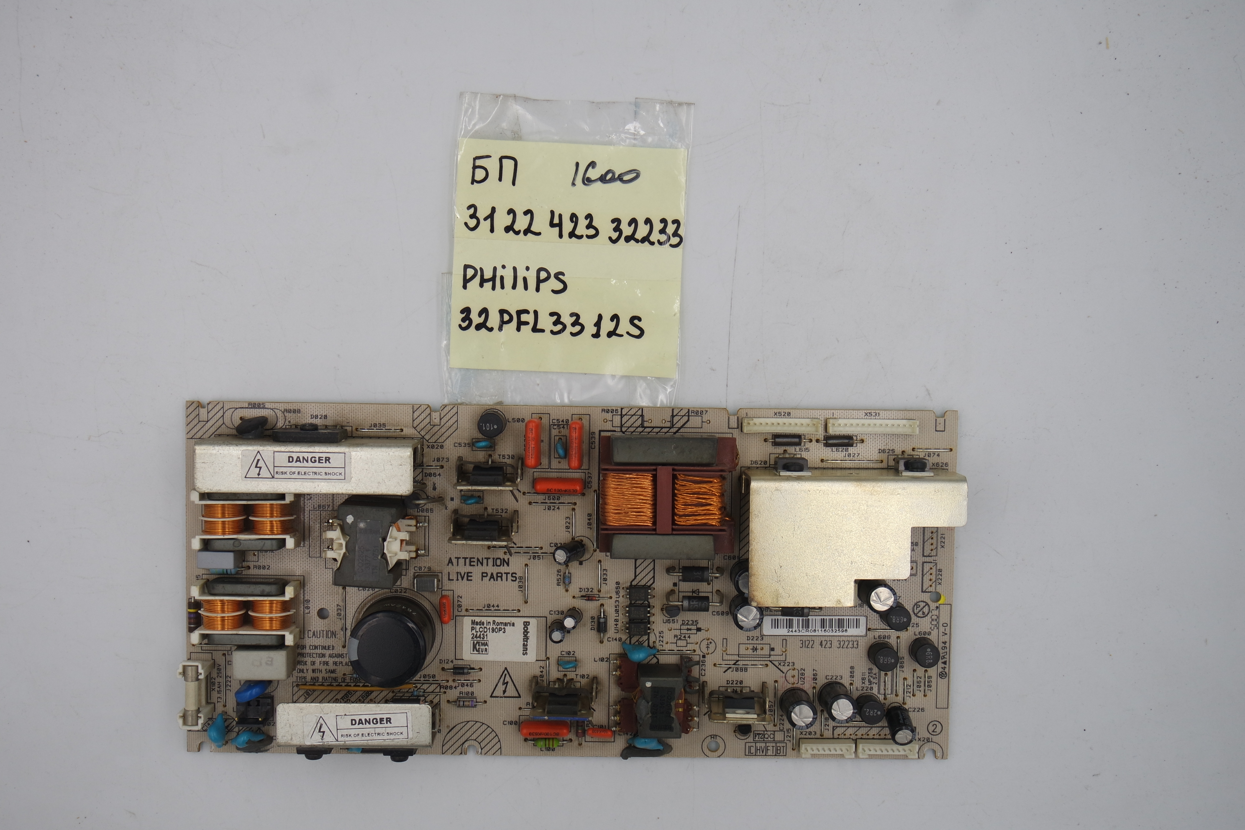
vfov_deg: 31.2
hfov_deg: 45.4
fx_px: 1487
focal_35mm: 43
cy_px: 415
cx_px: 622
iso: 160
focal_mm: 16
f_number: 5.6
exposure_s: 1/100
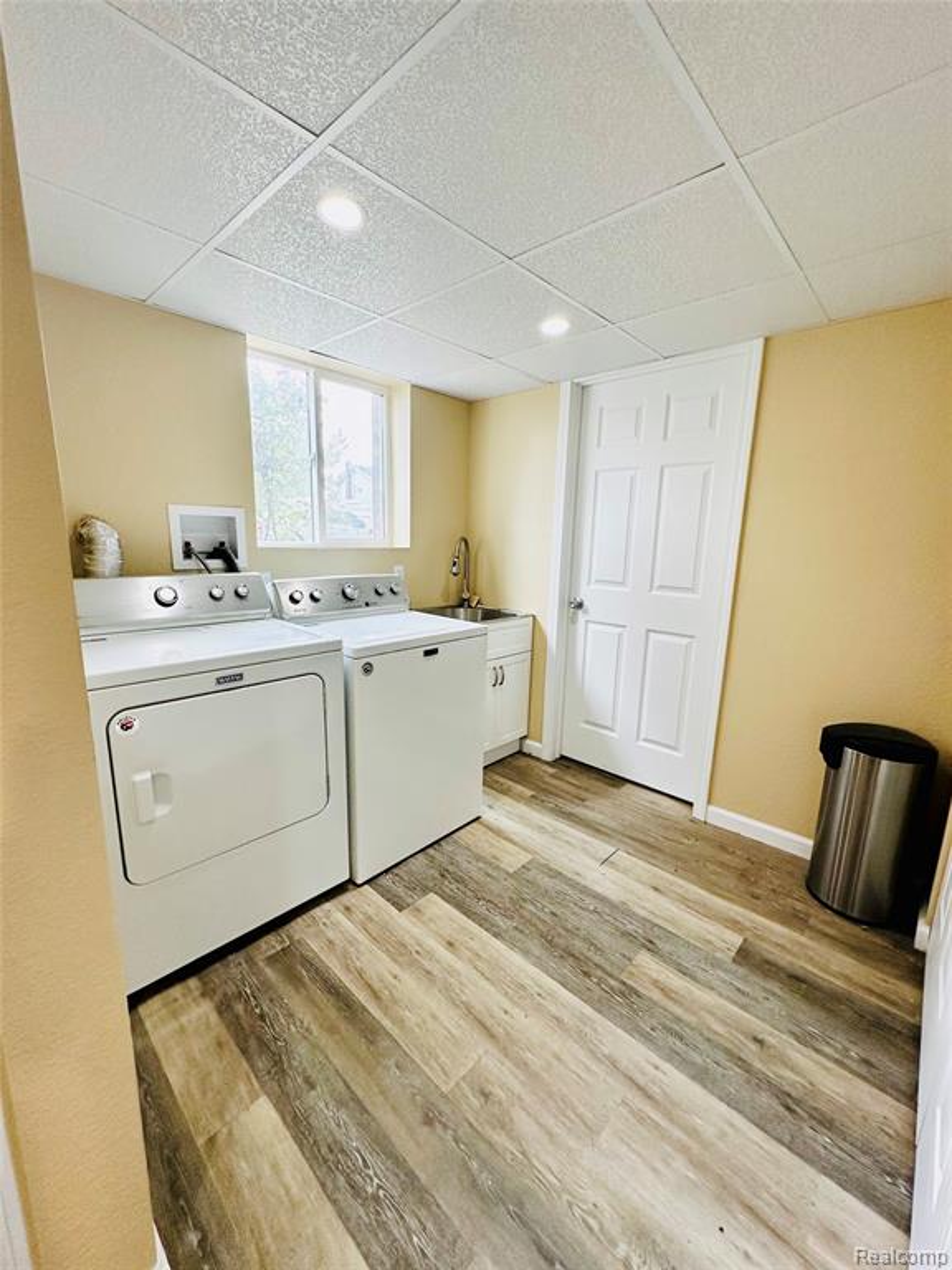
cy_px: 635
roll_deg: -2.0
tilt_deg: -10.3
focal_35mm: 14
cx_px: 476
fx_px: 513
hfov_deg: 85.7
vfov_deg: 102.1
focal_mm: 2.22
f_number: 2.2
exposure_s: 1/120
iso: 160
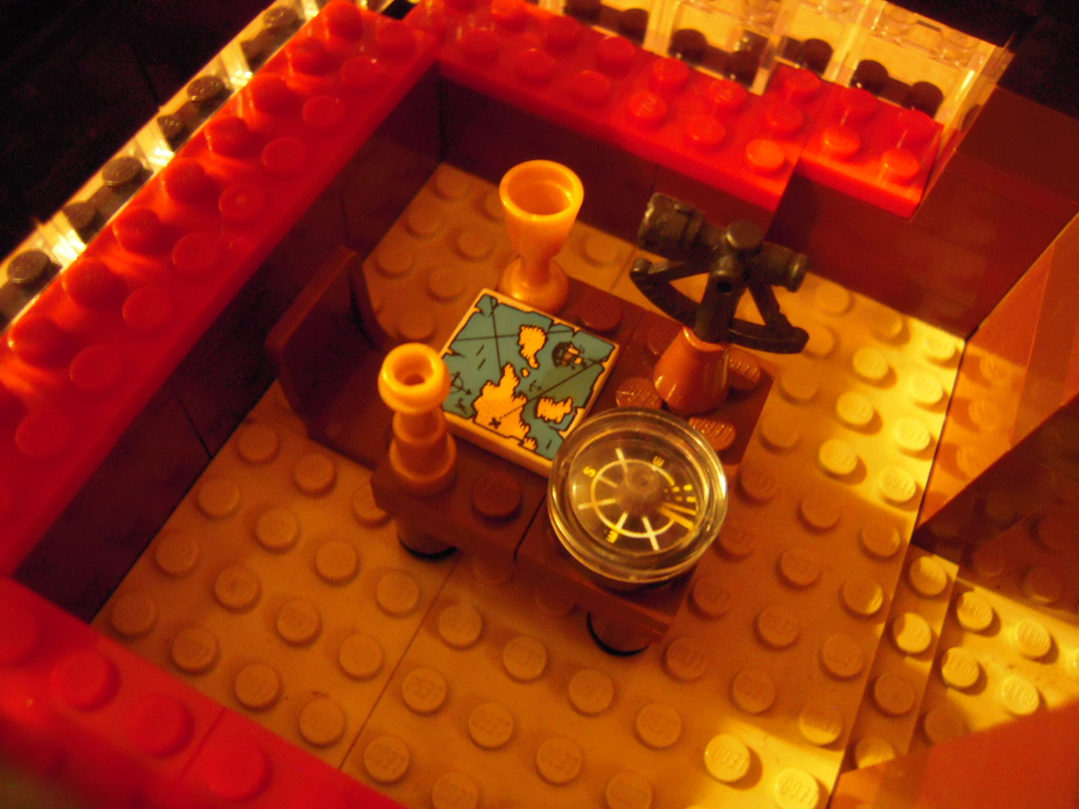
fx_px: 873
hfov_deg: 63.4
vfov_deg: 49.7
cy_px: 404
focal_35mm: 28
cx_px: 540
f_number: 2.7
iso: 640
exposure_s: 1/8
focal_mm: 5
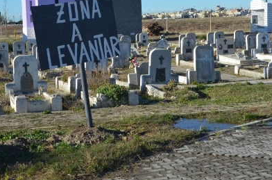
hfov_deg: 27.4
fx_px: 558
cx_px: 118
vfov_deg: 18.2
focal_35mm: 74
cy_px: 57
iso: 800
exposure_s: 1/640
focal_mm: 32
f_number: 13
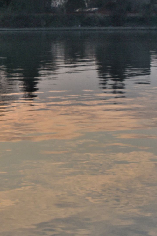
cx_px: -42
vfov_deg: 18.8
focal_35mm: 106
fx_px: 694
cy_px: 7
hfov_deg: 12.5
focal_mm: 38
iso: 800
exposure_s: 1/250
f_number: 14
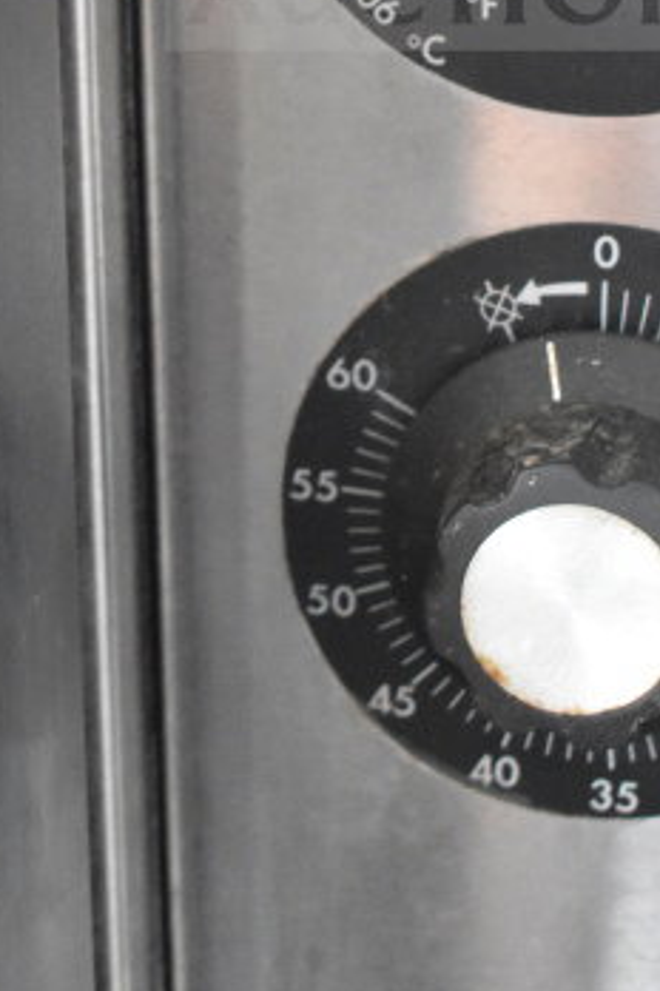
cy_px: -175
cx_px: 484
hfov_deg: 10.2
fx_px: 3685
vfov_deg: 14.8
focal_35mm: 134
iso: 6400
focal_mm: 34
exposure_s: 1/200
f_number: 7.1
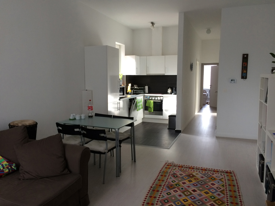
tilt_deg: -5.5
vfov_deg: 48.2
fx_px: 230
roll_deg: -0.5
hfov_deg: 61.7
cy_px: 103
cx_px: 138
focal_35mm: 29
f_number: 2.2
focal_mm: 4.15
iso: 40
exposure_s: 1/30
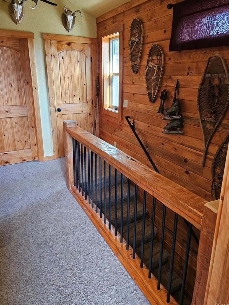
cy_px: 143
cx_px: 115
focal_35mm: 25
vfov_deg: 69.3
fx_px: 221
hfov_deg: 54.9
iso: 640
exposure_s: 1/120
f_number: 1.7
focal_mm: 6.3
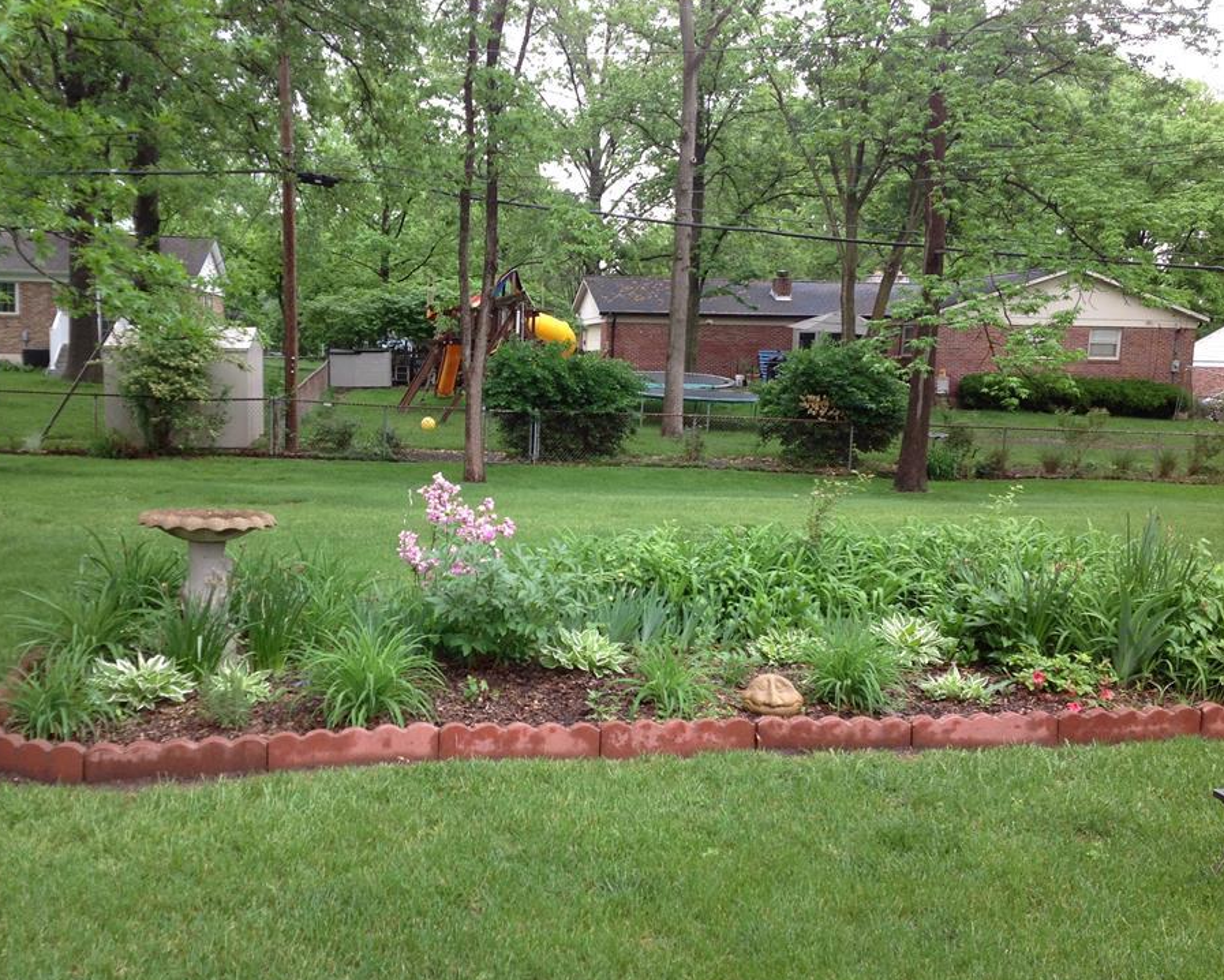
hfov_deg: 46.8
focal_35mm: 39
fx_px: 1413
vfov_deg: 38.2
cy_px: 513
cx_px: 576
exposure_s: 1/157
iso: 50
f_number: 2.4
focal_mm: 4.28
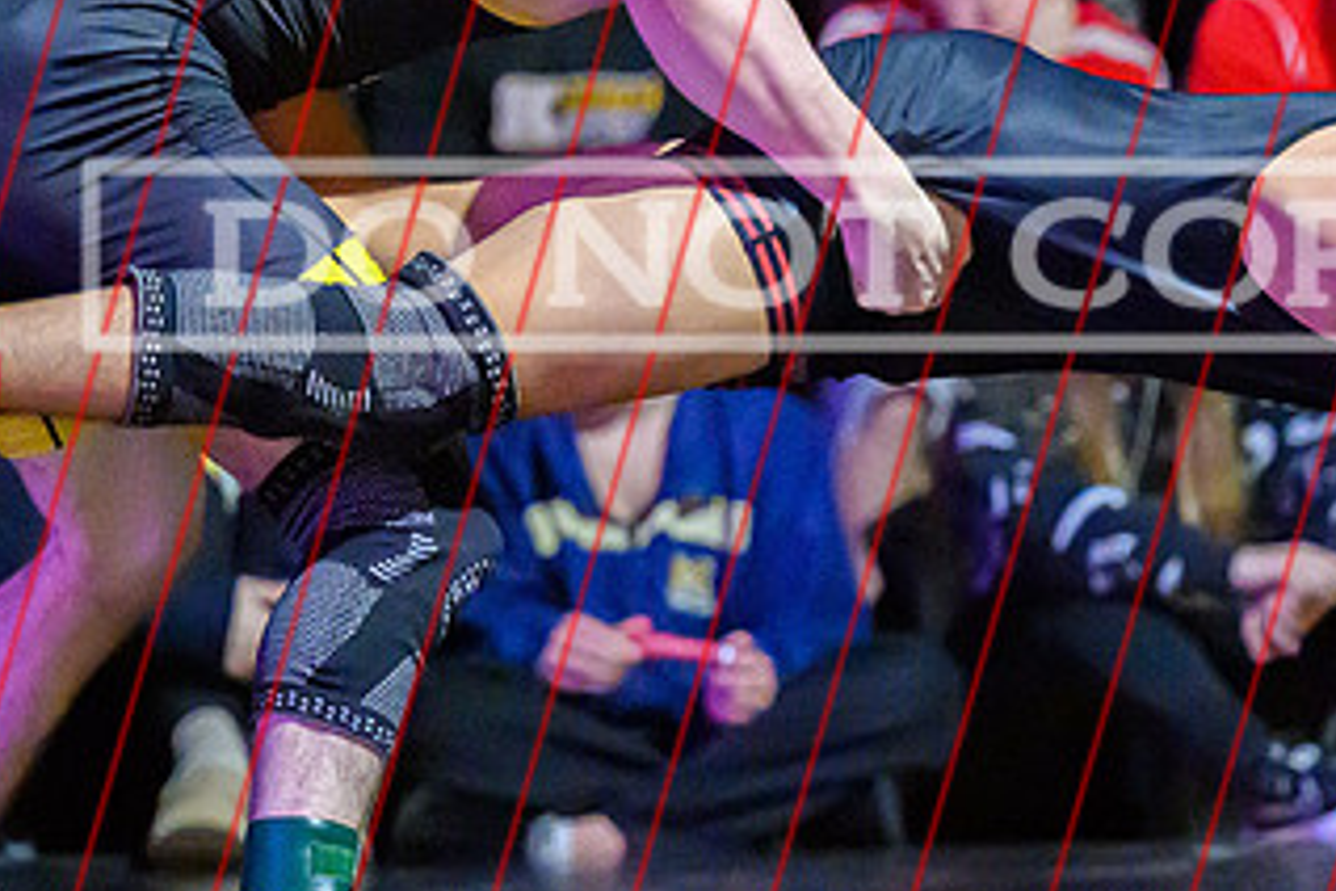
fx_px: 12765
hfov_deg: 6.0
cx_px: 874
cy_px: 441
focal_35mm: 344
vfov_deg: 4.0
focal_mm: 135
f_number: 2.8
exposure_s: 1/640
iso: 25600
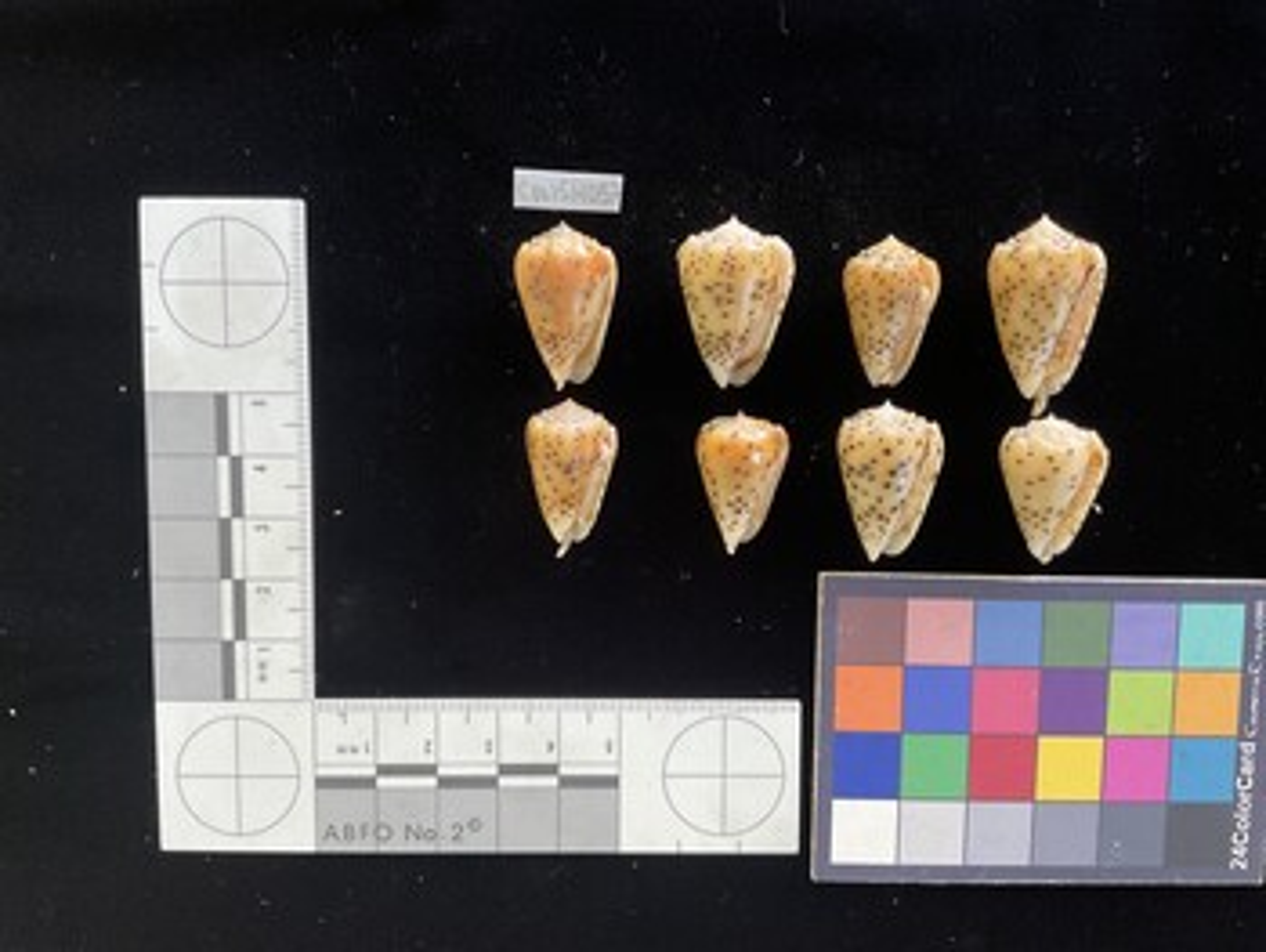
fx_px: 1061
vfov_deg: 48.3
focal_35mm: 29
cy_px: 476
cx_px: 633
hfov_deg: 61.6
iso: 160
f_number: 1.8
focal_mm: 3
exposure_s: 1/60
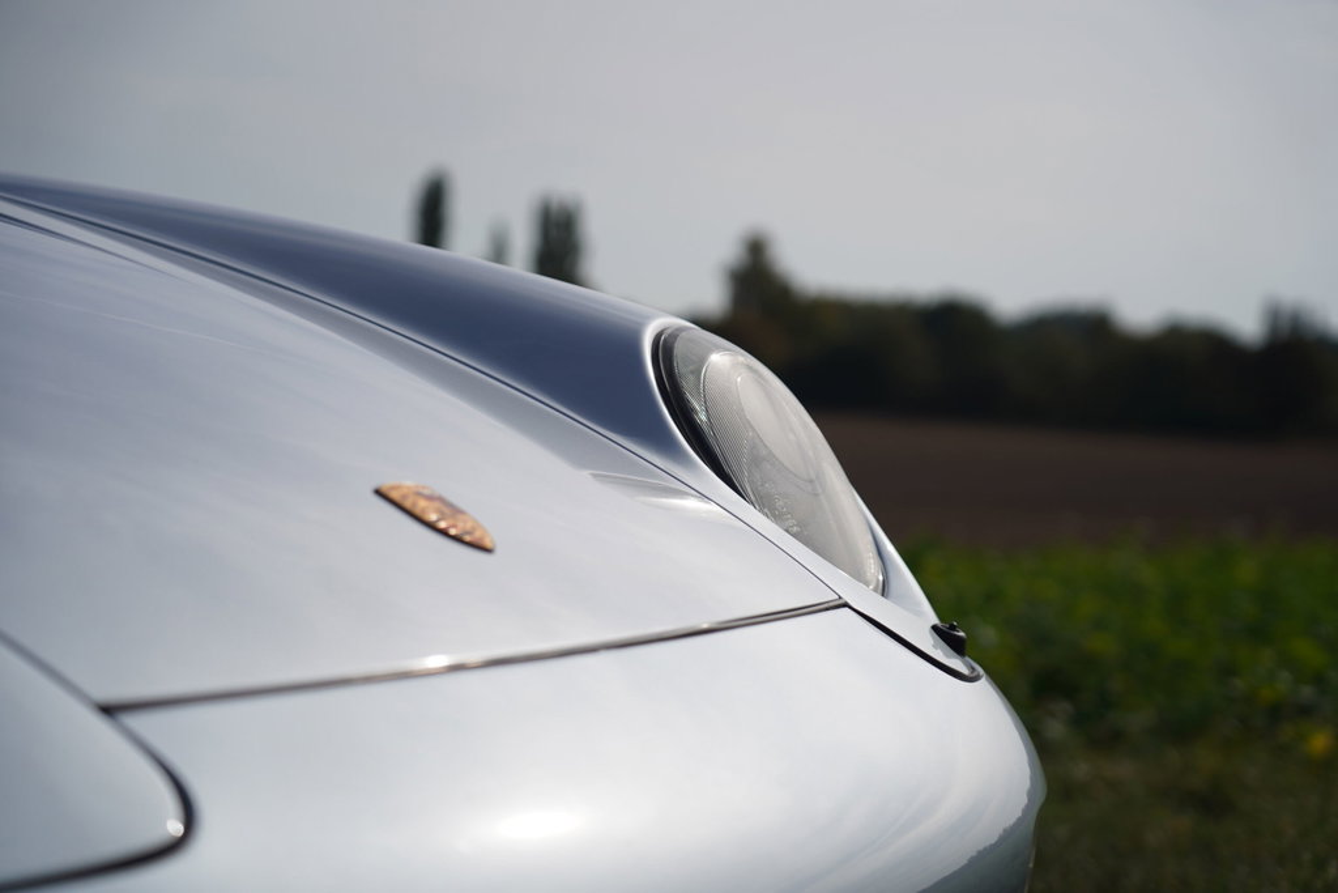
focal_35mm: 77
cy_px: 446
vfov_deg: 17.7
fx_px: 2862
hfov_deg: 26.3
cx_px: 669
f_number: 4
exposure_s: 1/2500
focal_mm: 77
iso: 100
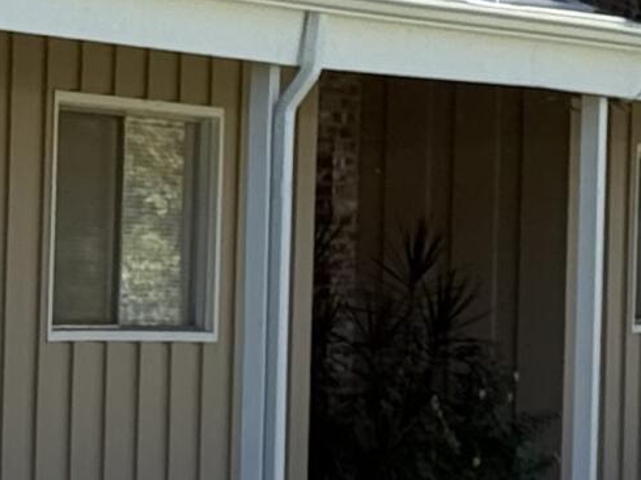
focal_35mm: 294
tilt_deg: -4.6
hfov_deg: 6.7
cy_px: 602
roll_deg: -1.3
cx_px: -229
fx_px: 5441
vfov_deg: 5.0
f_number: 1.78
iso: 80
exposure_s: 1/2415
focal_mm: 6.76
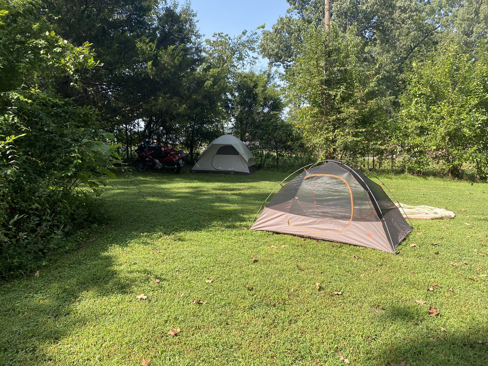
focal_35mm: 26
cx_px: 244
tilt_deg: -7.5
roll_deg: +2.3
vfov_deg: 53.1
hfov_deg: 67.3
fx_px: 367
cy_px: 183
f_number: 1.8
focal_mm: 4.25
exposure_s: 1/742
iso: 32
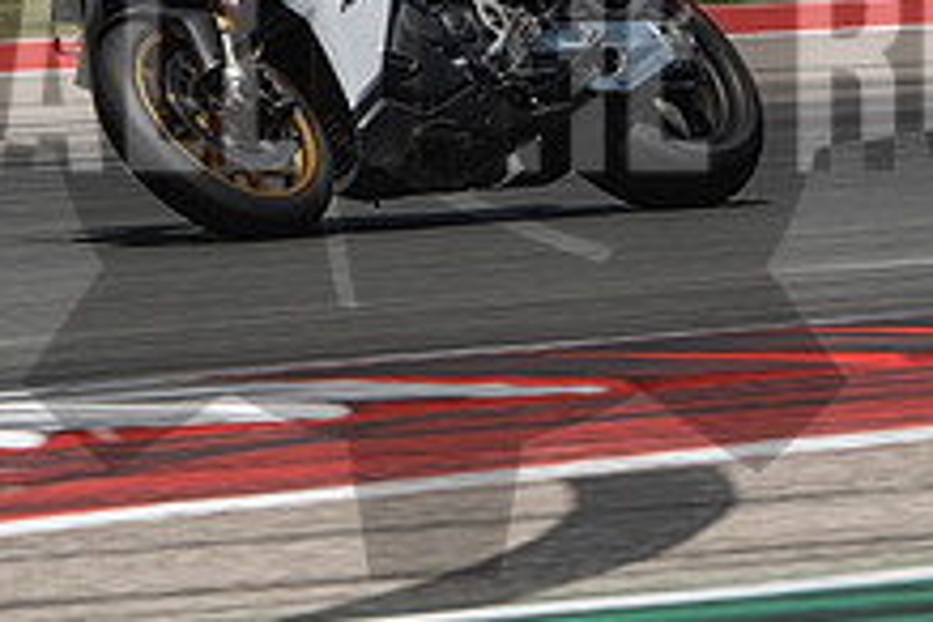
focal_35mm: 796
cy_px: 62
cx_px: 435
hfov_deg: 2.6
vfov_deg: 1.7
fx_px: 20628
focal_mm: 200
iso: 160
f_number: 8
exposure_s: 1/400
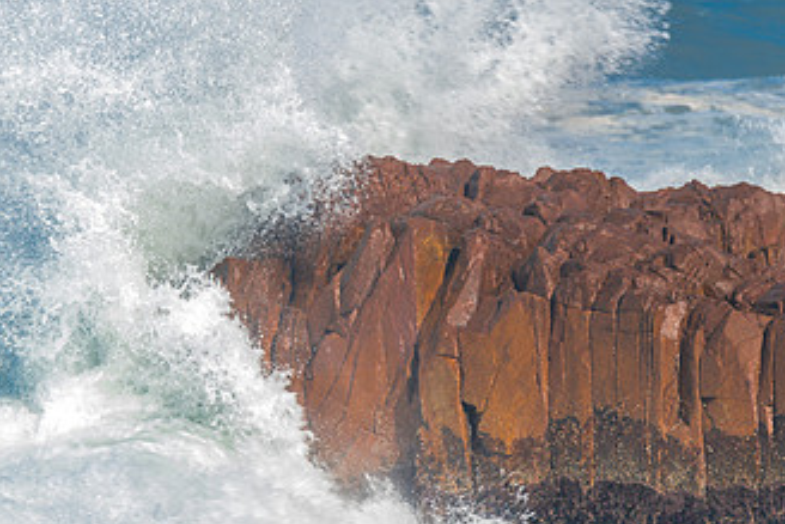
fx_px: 23843
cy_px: 135
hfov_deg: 1.9
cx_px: 153
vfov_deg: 1.3
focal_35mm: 1093
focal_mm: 600
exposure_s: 1/100
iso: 31
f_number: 11
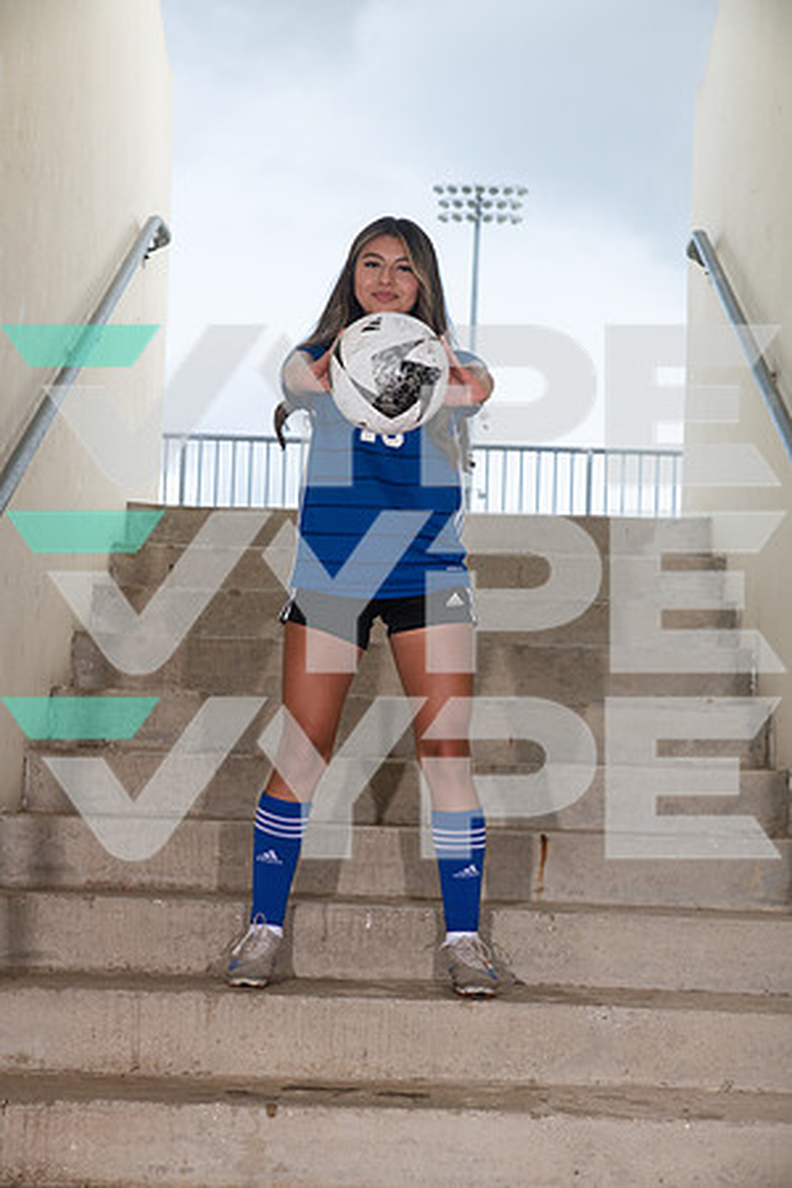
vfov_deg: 33.4
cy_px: 594
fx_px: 1980
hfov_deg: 22.6
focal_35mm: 60
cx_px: 396
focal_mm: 60
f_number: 7.1
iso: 250
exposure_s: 1/320
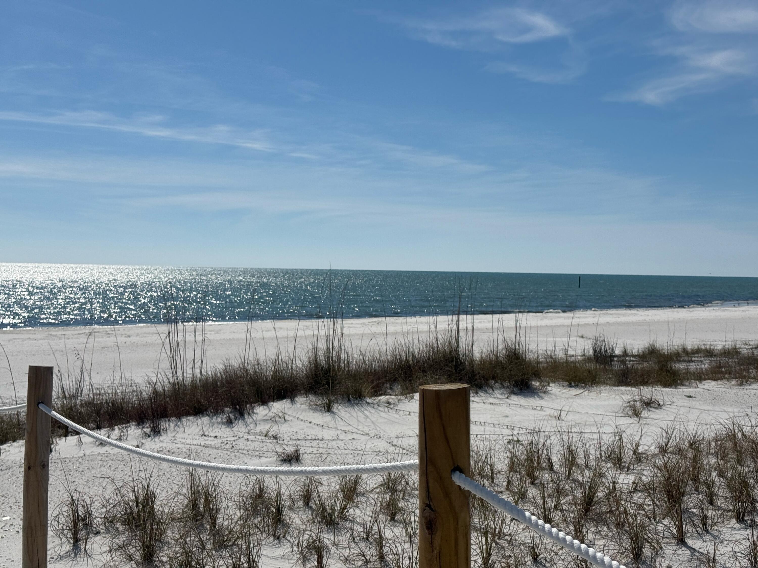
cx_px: 379
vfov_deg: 30.3
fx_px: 1051
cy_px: 284
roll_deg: -1.0
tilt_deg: -0.7
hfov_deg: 39.7
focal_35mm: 48
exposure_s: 1/16129
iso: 50
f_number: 1.78
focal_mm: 6.76
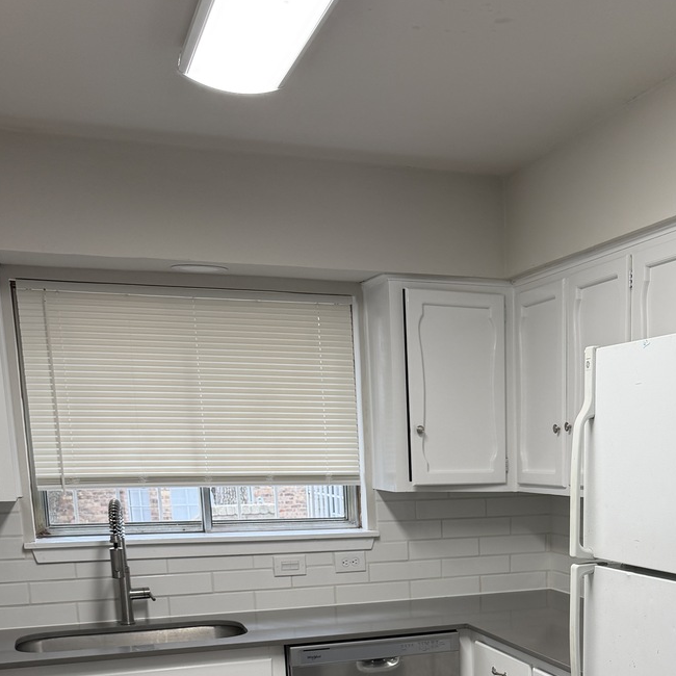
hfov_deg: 35.3
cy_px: 659
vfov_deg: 33.3
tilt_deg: -10.4
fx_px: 1038
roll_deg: +0.6
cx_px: 509
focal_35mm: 47
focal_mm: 6.76
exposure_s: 1/120
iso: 100
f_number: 1.78
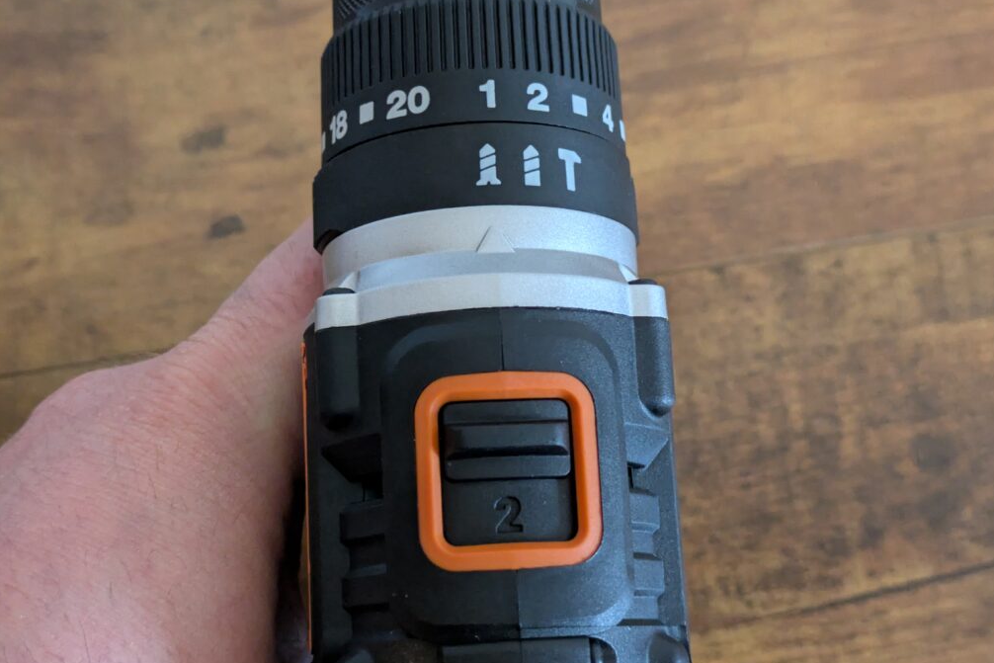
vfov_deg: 25.1
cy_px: 307
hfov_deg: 36.9
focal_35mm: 54
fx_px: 1491
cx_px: 503
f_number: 1.89
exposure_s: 1/20
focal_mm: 5.43
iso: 489
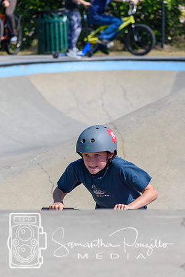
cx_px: 92
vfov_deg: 9.8
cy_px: 138
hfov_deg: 6.5
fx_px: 1619
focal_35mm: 210
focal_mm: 140
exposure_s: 1/2000
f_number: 5.6
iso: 250
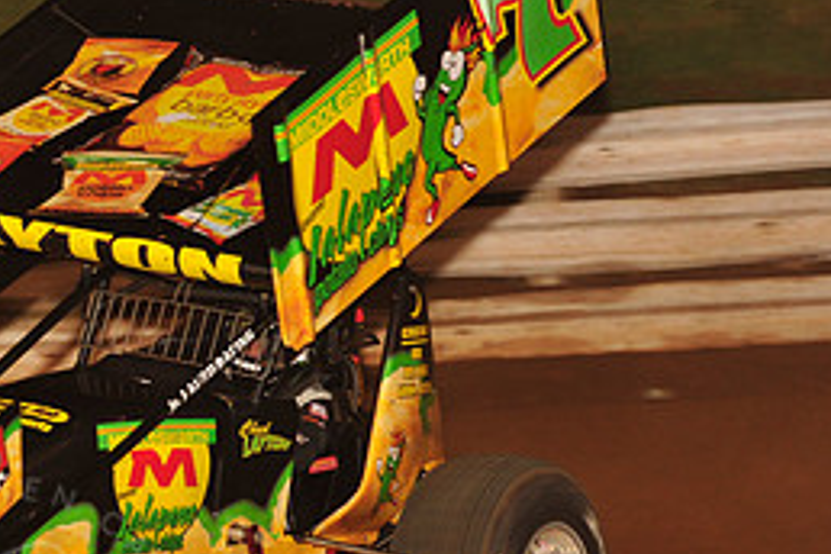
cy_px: 374
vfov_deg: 4.5
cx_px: 0
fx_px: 6994
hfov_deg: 6.8
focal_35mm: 303
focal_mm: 135
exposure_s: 1/320
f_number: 6.3
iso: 800
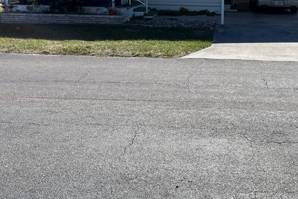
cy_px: 41
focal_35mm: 49
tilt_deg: -9.5
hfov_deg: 39.6
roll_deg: -1.5
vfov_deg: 27.0
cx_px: 209
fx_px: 406
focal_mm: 5.1
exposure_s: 1/4016
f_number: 1.6
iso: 50
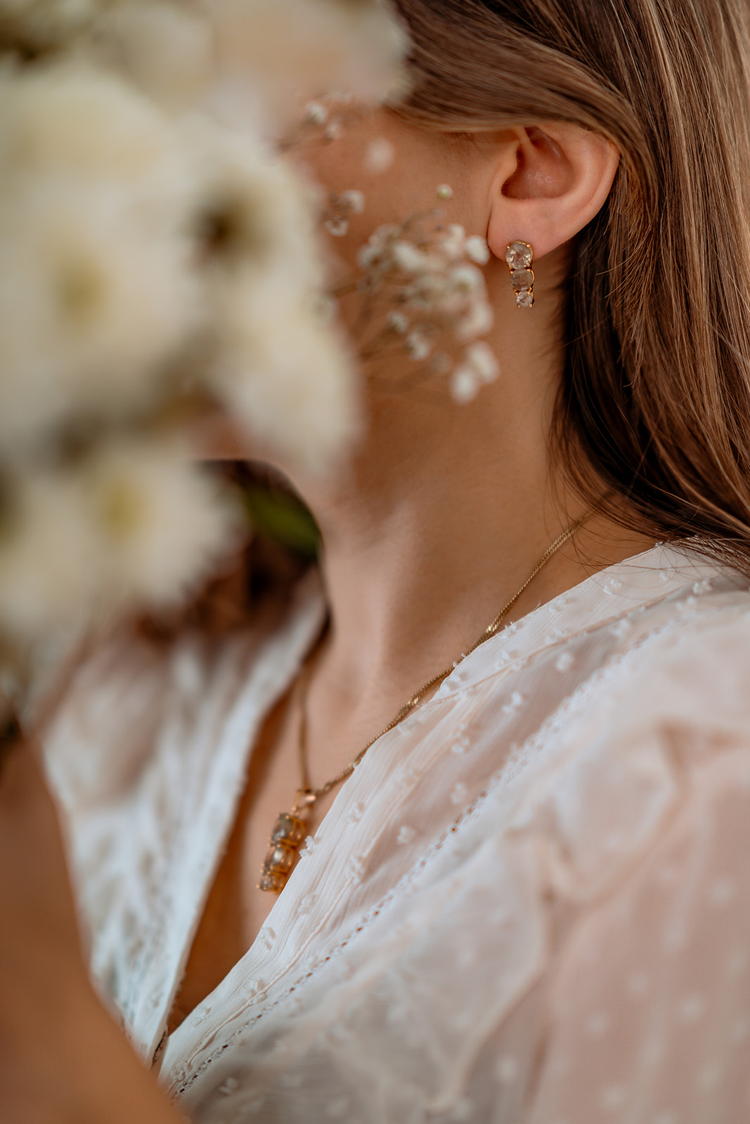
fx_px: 2655
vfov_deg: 23.9
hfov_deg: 16.1
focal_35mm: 85
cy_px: 562
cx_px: 375
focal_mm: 85
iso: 100
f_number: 1.4
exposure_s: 1/250
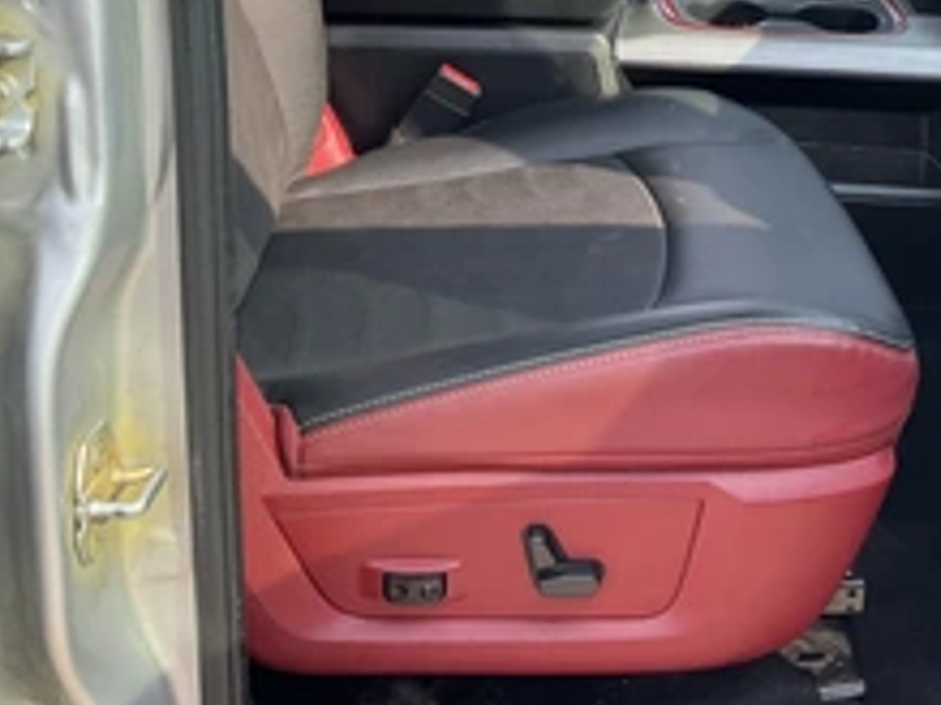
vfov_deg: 26.5
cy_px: 64
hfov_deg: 35.2
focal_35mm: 53
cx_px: 726
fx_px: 1440
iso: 20
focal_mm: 3
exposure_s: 1/200
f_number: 1.8
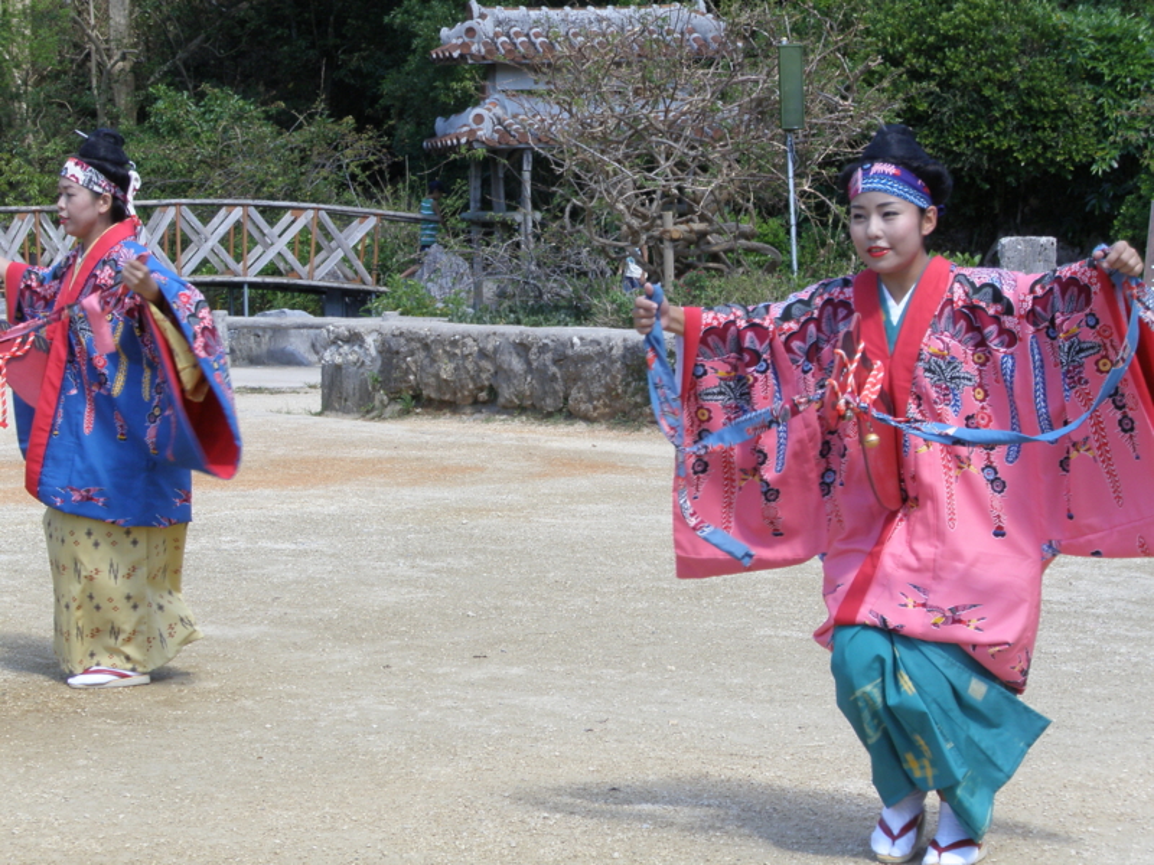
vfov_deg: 14.8
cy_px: 432
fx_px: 3334
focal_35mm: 100
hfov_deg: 19.6
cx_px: 577
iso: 64
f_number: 5.1
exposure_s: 1/100
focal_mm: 17.7
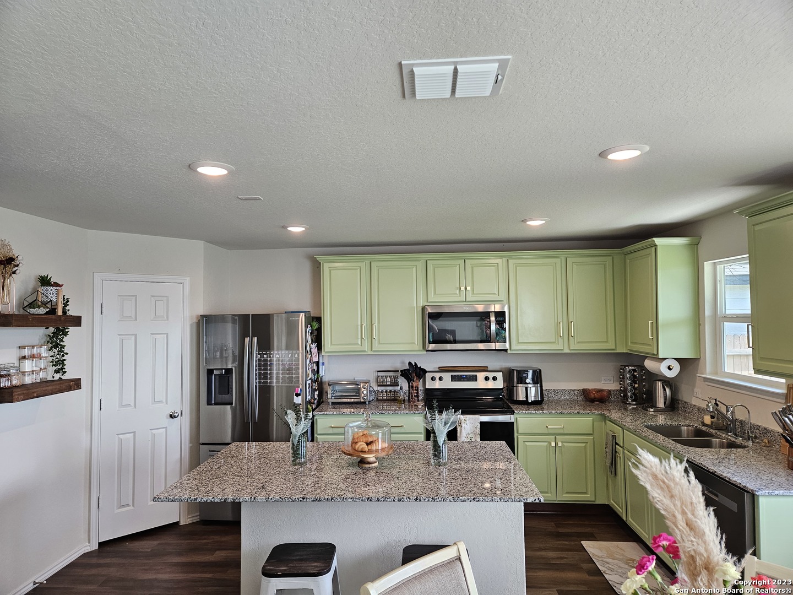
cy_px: 298
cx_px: 396
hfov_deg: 73.9
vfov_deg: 58.9
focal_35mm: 23
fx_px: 527
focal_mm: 5.4
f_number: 1.8
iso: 125
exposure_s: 1/120
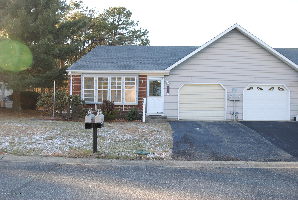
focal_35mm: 36
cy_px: 100
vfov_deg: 37.0
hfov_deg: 53.0
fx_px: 299
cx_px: 149
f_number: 3.2
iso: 100
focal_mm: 24
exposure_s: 1/200
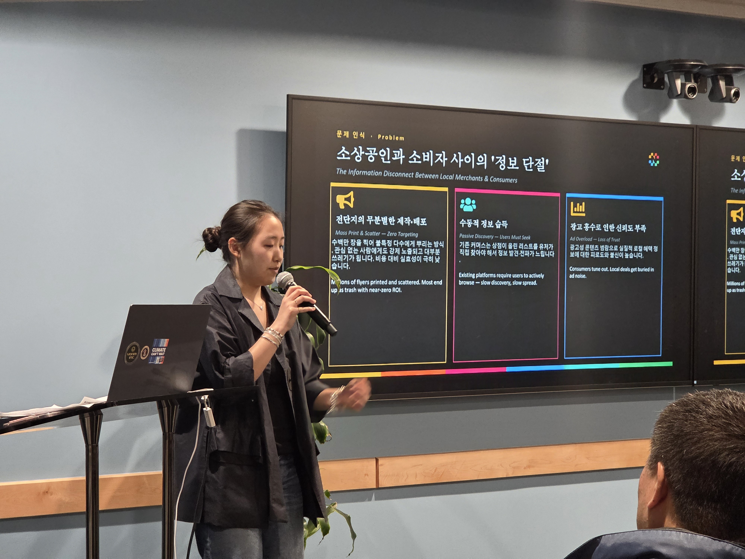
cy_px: 280
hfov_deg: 28.2
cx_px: 372
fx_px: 1485
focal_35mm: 69
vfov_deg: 21.3
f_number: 2.4
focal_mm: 7
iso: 400
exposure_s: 1/48.1
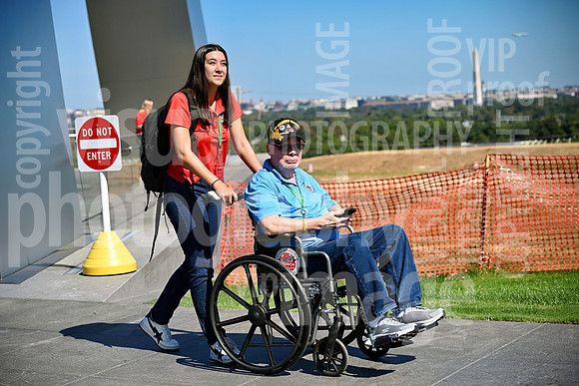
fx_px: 1142
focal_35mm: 71
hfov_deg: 28.4
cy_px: 193
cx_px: 290
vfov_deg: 19.2
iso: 250
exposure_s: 1/3200
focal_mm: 71
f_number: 4
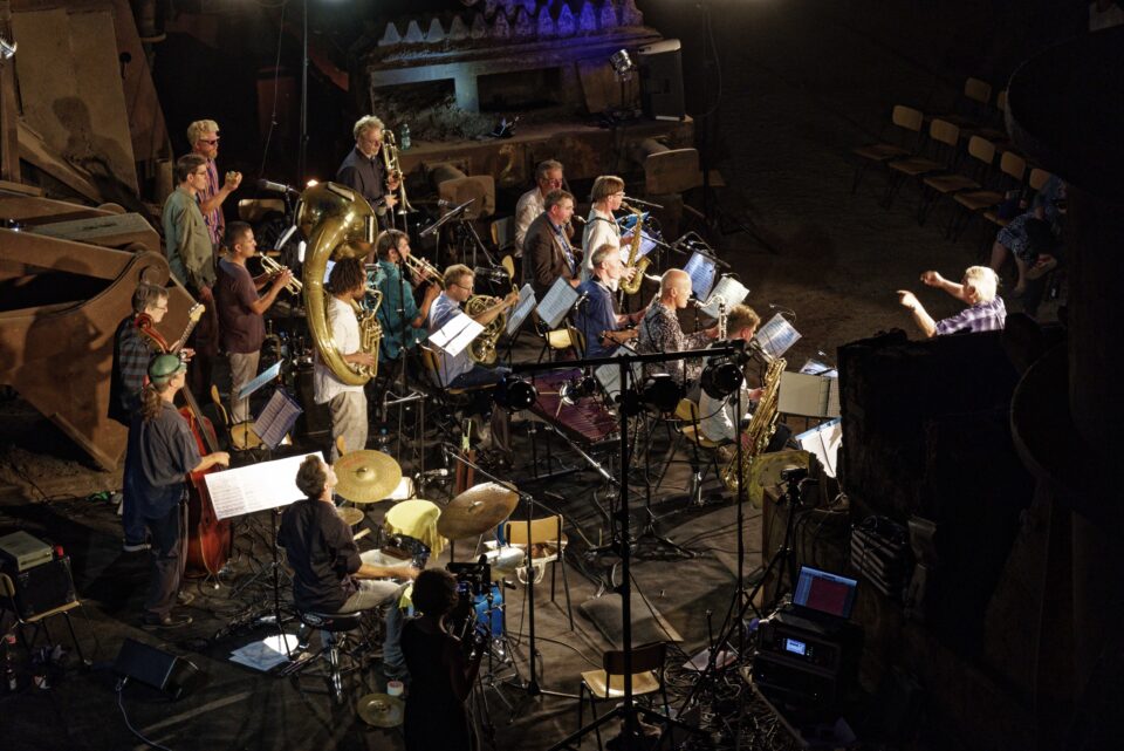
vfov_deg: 13.1
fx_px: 3280
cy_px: 376
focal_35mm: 105
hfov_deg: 19.4
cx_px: 562
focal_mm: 105
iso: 2200
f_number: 5.6
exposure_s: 1/60
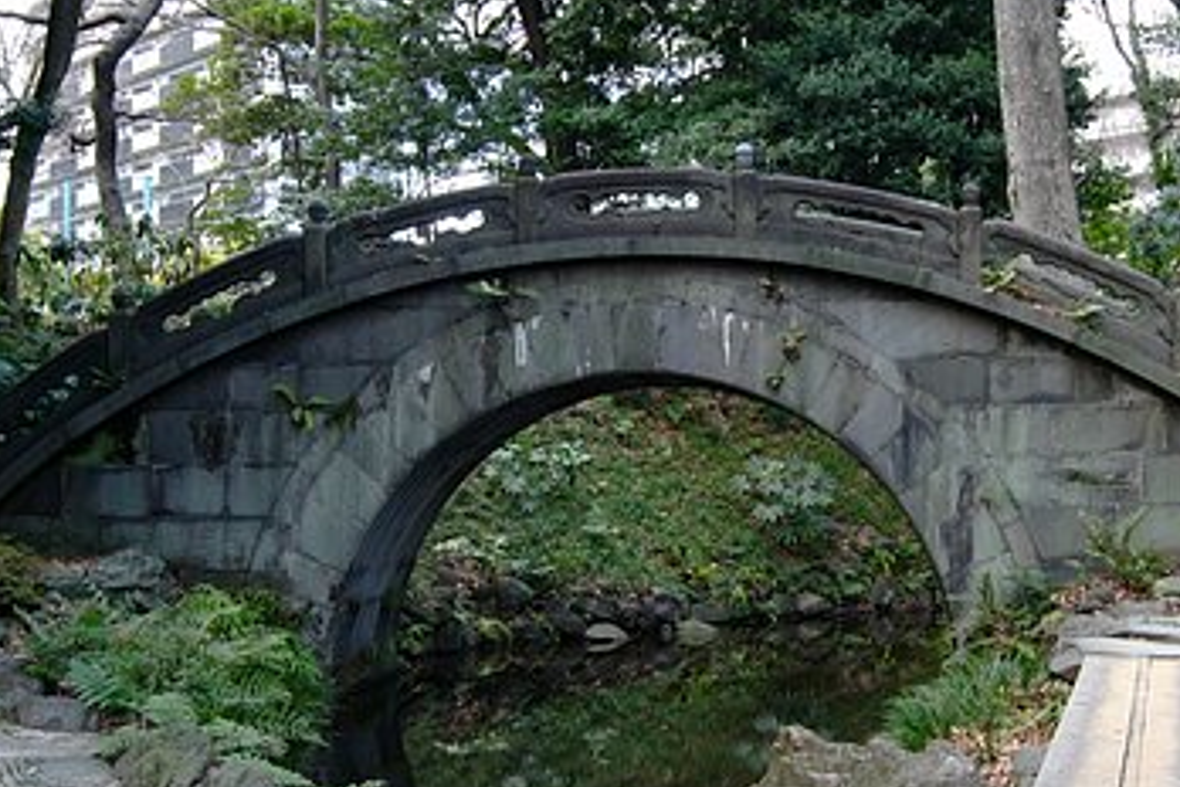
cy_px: 429
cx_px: 695
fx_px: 1737
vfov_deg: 25.5
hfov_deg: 37.4
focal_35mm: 53
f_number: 5.6
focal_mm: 24
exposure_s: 1/30
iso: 200
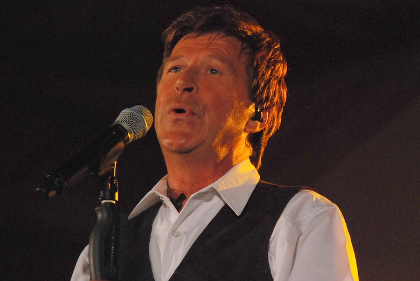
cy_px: 140
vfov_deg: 6.8
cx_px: 210
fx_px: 2365
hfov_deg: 10.1
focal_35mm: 202
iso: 1600
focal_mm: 135
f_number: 5.6
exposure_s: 1/80
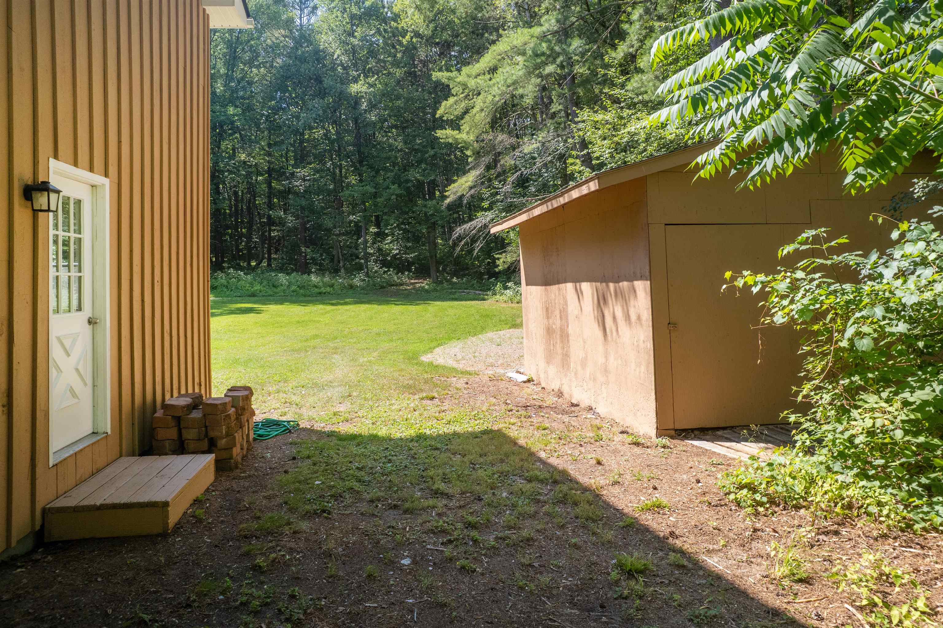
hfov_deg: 78.6
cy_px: 314
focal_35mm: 22
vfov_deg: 57.2
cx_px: 472
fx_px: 576
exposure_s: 1/60
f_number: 2.8
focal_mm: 8.38
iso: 100
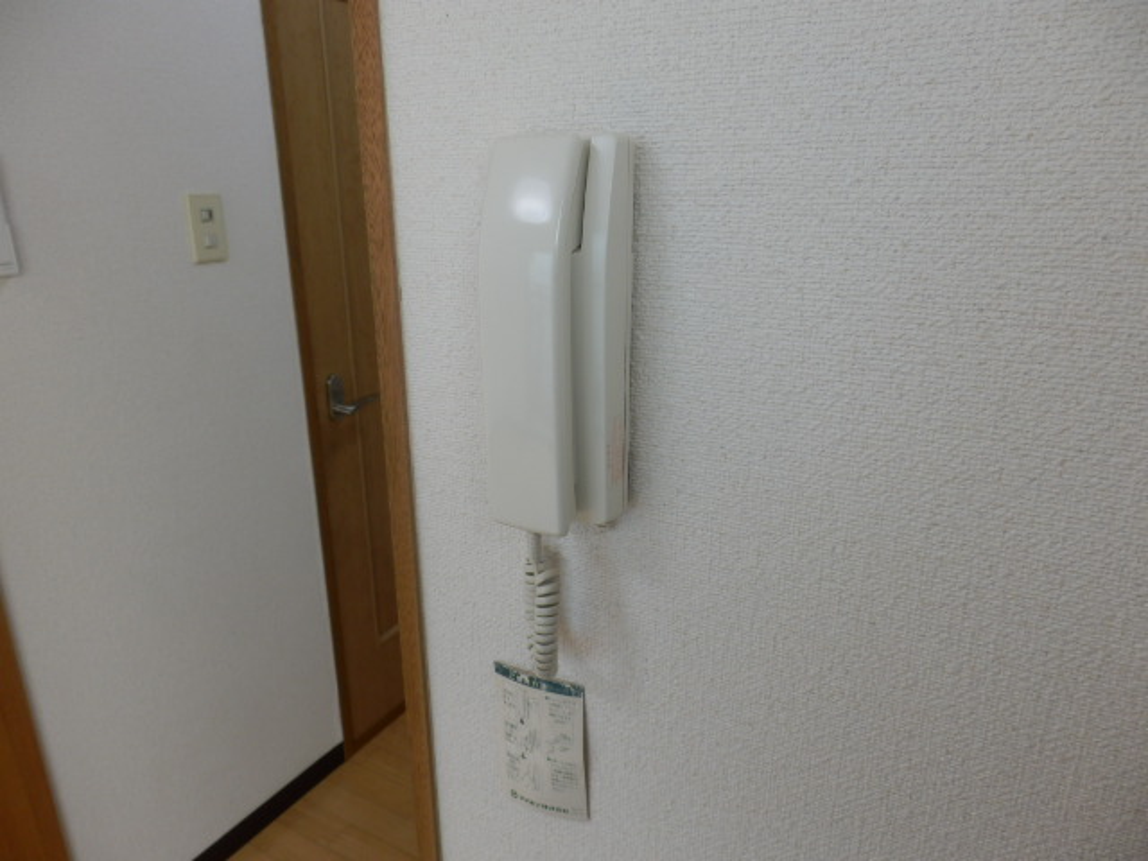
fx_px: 796
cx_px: 574
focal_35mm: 24
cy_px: 430
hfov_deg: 71.6
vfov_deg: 56.8
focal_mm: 4.2
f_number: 3
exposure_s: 1/30
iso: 80
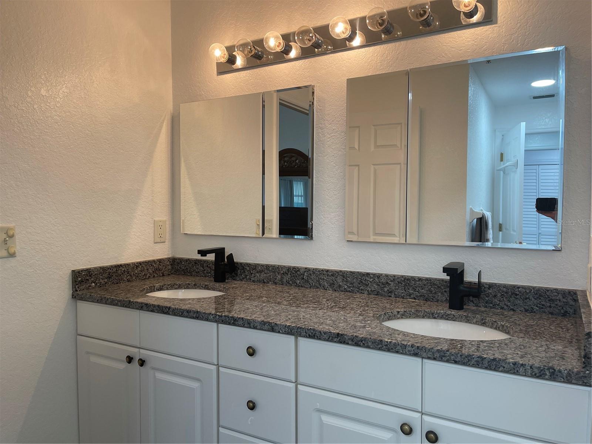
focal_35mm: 25
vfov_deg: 54.9
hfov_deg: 69.4
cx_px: 296
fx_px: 428
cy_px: 222
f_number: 1.6
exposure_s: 1/120
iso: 80
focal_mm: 5.1
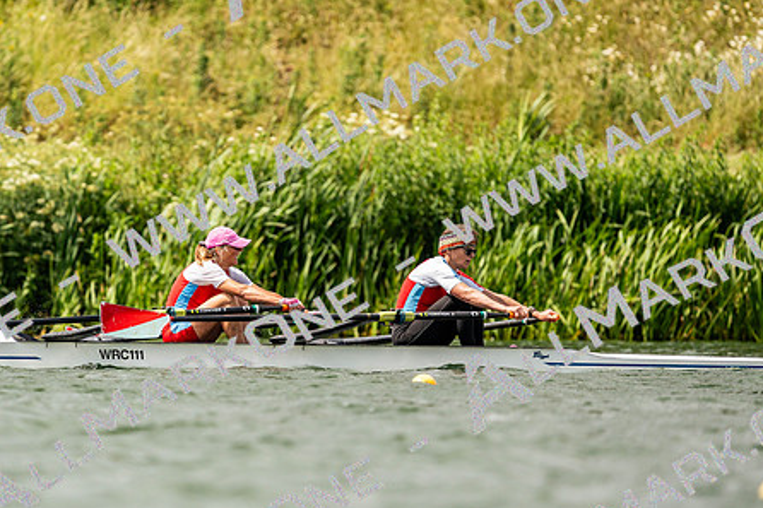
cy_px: 273
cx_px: 318
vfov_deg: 1.8
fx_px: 16546
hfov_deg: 2.6
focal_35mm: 781
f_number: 6.3
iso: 400
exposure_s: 1/2000
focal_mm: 600
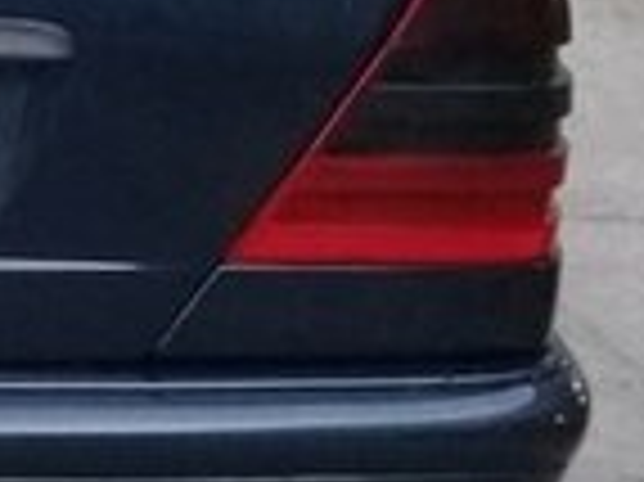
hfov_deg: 12.4
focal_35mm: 143
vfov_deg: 10.3
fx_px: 2658
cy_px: 358
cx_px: -576
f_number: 2.2
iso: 160
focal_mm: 3.3
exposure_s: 1/33
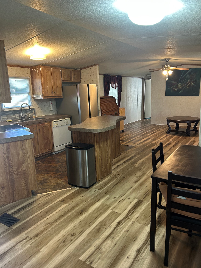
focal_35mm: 26
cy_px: 134
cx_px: 100
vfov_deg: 67.3
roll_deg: +1.4
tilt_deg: -12.4
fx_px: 201
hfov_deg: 53.1
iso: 200
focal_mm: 5.7
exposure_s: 1/60
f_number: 1.5
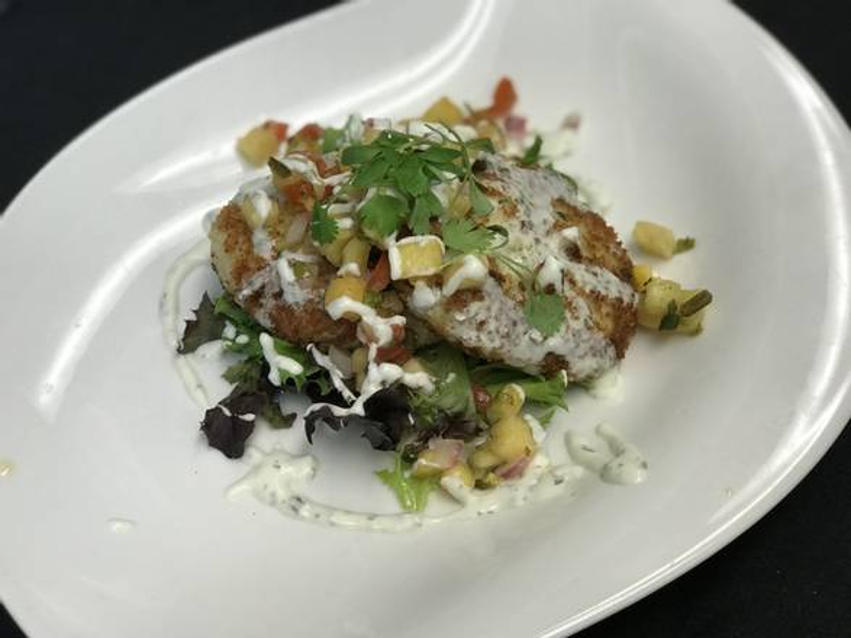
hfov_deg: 33.8
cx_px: 426
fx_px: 1401
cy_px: 319
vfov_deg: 25.7
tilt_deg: -52.6
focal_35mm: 57
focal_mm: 6.6
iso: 50
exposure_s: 1/60
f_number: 2.8
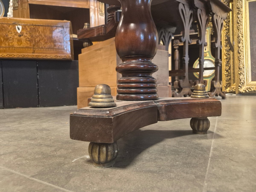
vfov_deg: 58.9
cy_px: 96
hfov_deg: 73.9
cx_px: 128
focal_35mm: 23
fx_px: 170
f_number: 1.8
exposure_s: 1/100
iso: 1000
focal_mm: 5.4
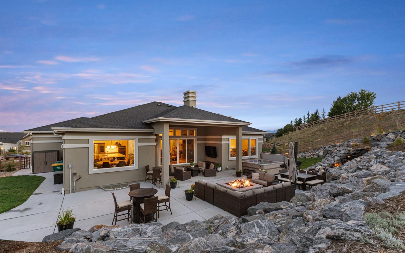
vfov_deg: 71.2
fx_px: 177
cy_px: 130
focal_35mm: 16
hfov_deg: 97.8
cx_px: 195
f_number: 8
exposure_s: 1
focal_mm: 10
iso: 250
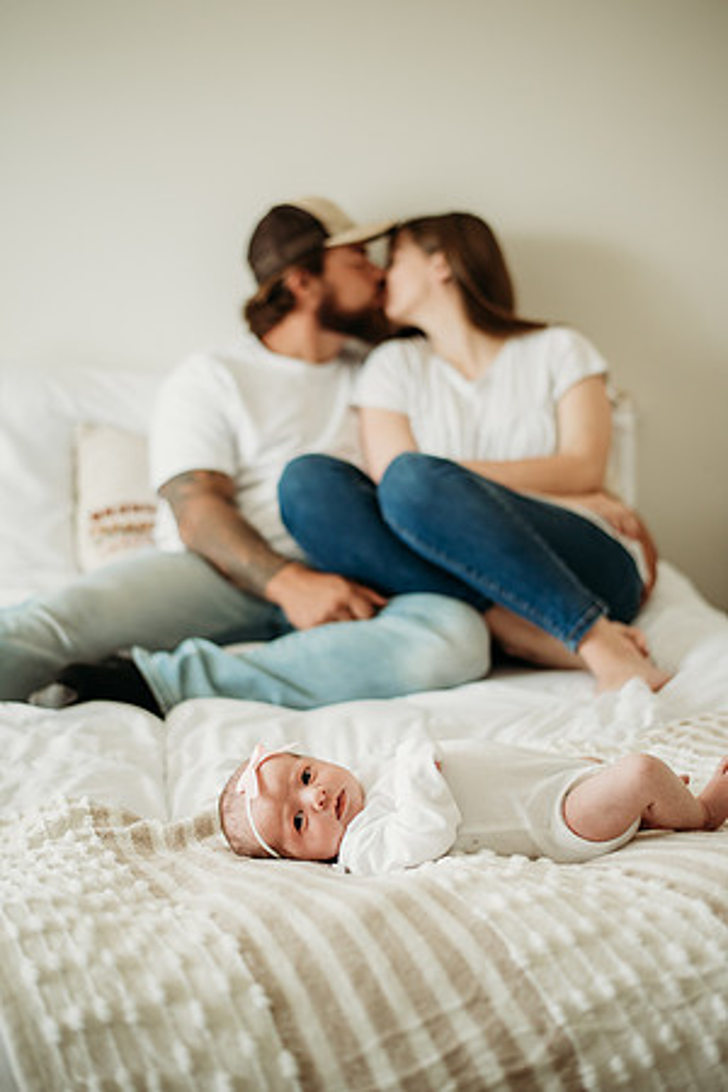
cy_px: 546
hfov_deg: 27.0
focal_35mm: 50
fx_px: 1517
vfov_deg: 39.6
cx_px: 364
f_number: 2
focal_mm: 50
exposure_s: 1/250
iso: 800
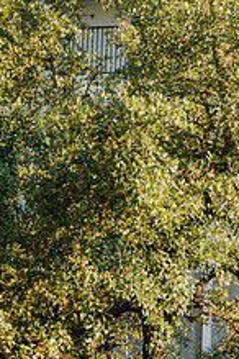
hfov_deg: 8.4
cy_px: 240
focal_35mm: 159
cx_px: 409
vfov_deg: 12.9
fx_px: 1583
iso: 200
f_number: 2.8
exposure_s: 1/1600
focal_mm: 60
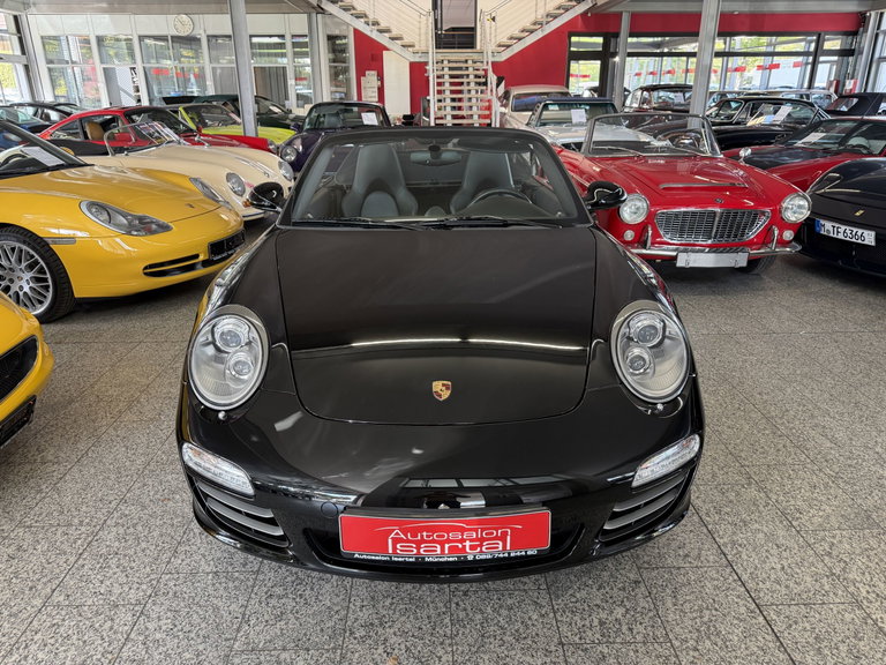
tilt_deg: -21.3
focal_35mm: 24
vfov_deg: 56.8
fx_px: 614
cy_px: 332
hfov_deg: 71.6
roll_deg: +0.9
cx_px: 443
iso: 200
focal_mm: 6.76
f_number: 1.78
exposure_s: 1/105
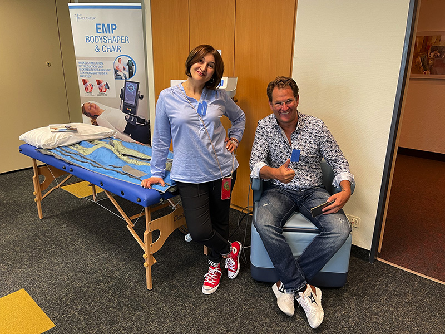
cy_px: 167
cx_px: 222
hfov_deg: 67.3
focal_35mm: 26
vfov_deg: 53.1
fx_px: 334
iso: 160
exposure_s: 1/50
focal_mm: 5.1
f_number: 1.6
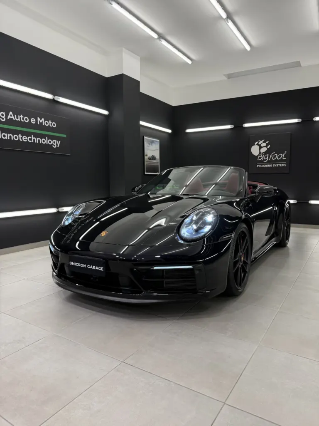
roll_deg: -0.5
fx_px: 295
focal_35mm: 24
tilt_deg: -5.4
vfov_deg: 71.6
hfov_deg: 56.8
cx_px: 160
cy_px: 213
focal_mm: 6.76
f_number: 1.78
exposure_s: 1/100
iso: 100
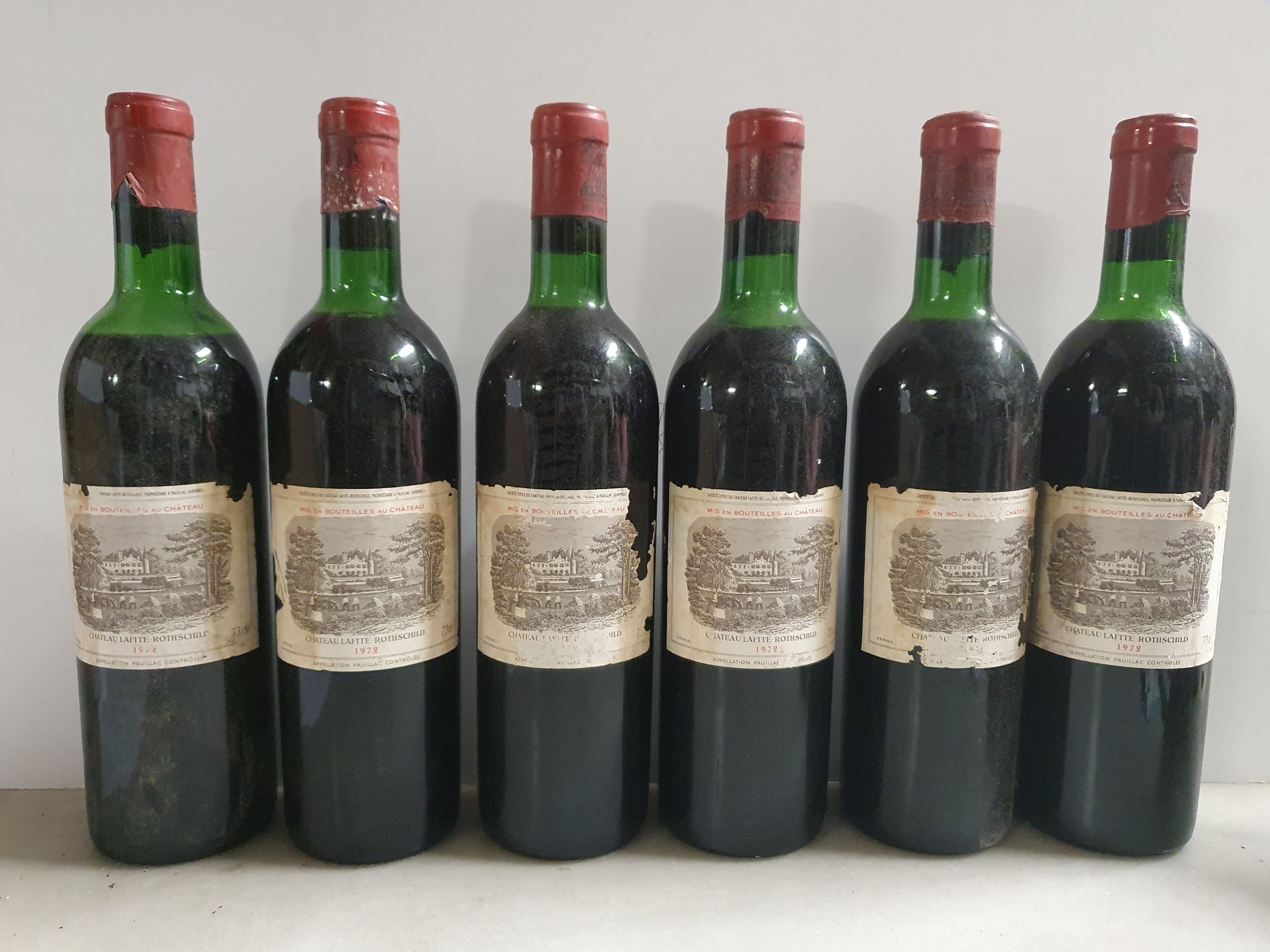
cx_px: 635
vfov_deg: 53.1
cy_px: 476
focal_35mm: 26
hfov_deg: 67.3
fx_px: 954
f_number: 1.5
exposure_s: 1/50
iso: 640
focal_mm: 4.32
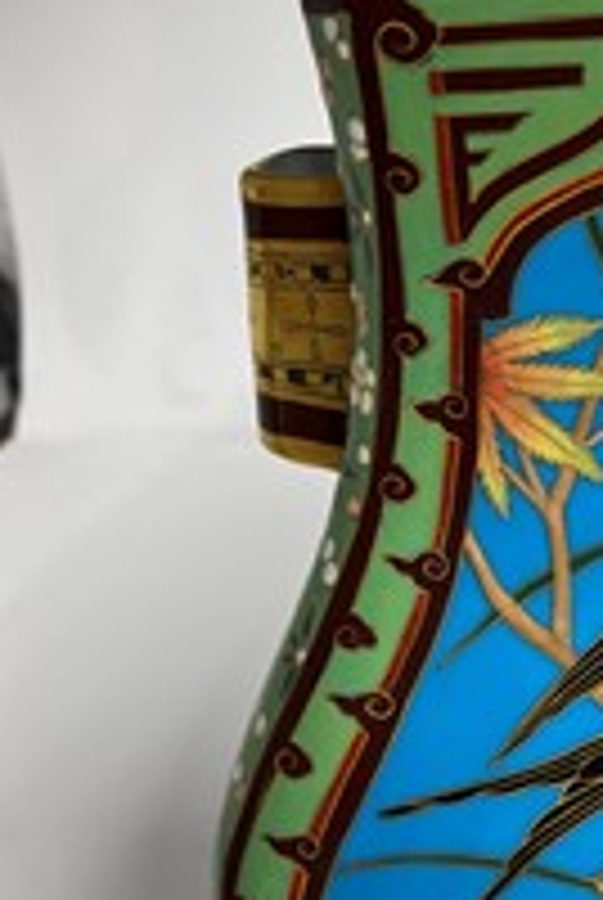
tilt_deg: -28.4
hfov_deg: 23.6
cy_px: 562
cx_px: 657
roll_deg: +1.6
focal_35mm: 54
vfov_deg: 36.6
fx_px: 1352
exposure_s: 1/100
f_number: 1.6
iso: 100
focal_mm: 5.1
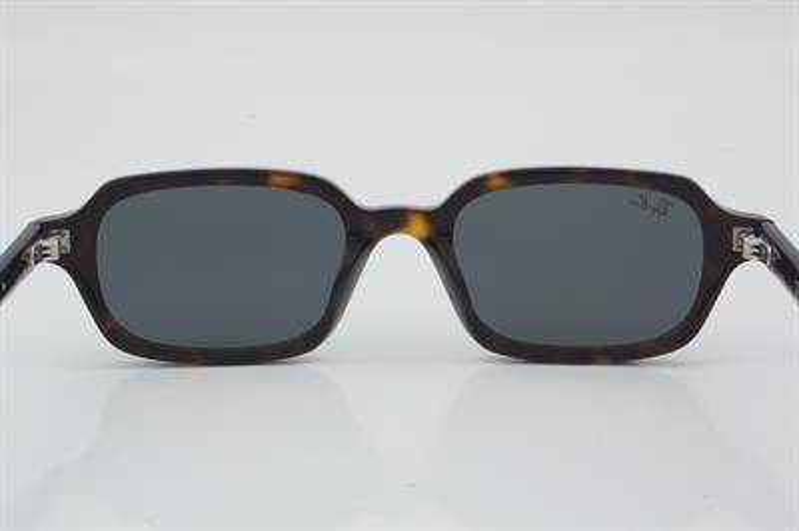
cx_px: 400
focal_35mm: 82
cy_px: 266
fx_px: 1829
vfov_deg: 16.5
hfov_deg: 24.6
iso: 100
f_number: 29
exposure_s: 1/4
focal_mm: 55
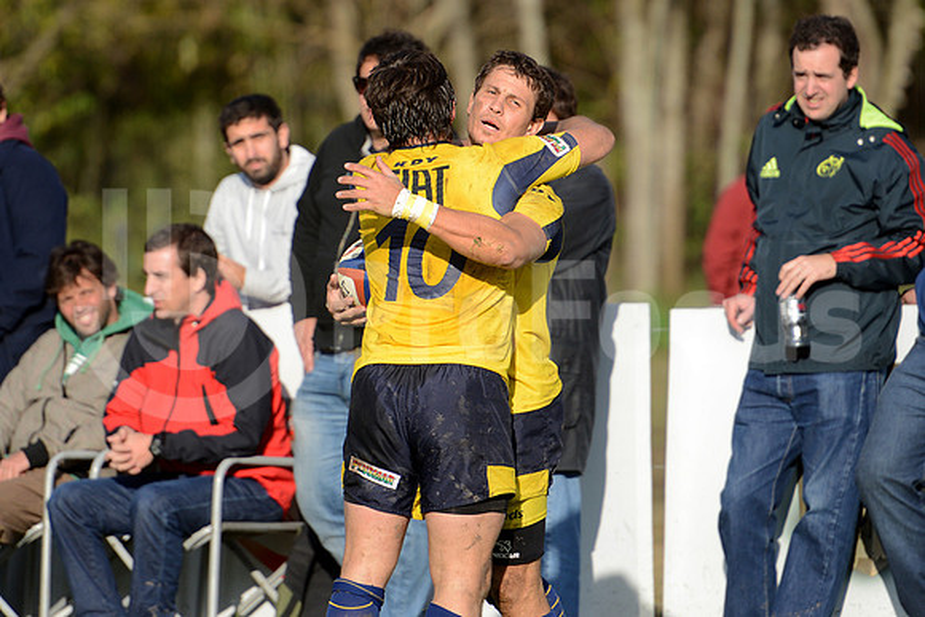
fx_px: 6939
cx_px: 462
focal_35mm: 270
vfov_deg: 5.1
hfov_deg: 7.6
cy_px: 308
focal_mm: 270
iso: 640
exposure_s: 1/2500
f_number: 4
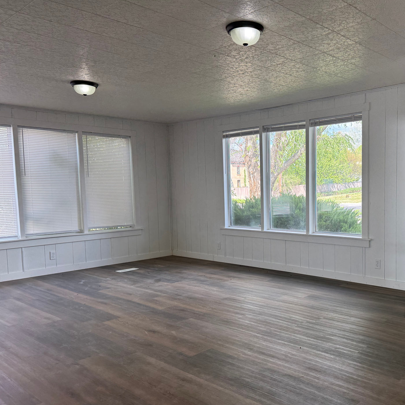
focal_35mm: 31
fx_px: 410
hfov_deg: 50.8
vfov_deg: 52.5
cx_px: 294
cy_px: 214
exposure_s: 1/358
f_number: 1.78
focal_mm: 6.76
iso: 100
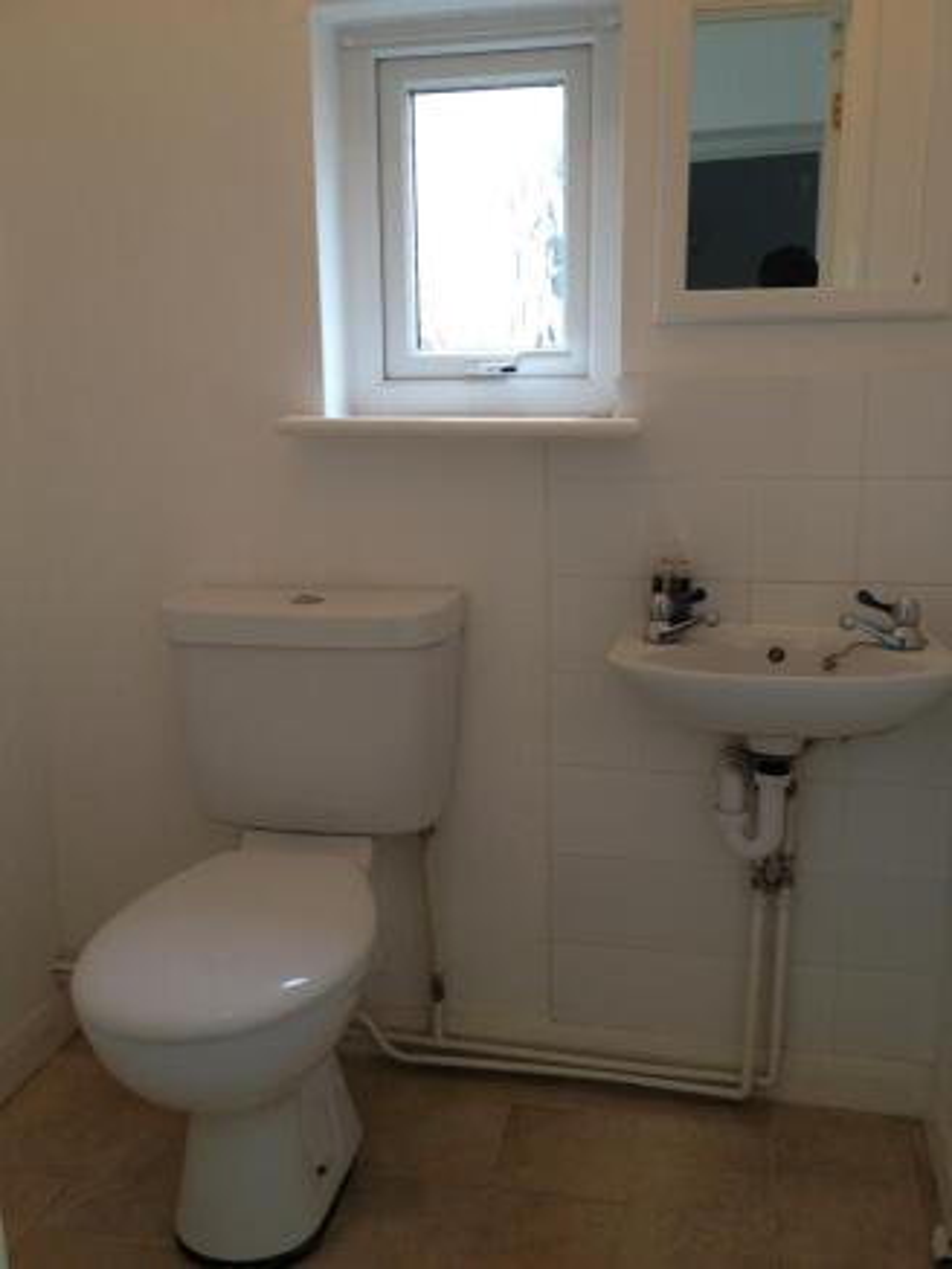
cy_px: 634
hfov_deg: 40.7
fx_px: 1283
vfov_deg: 52.6
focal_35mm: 35
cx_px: 476
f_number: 2.4
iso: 64
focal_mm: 4.28
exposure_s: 1/20
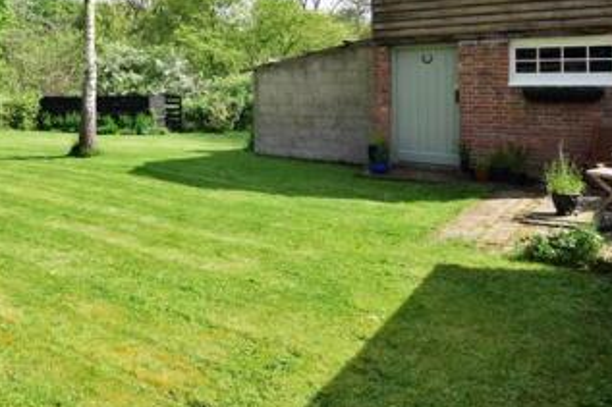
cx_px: 91
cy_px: 67
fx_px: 527
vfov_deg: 40.1
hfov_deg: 54.5
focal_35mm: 31
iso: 400
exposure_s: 1/500
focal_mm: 10
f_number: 11
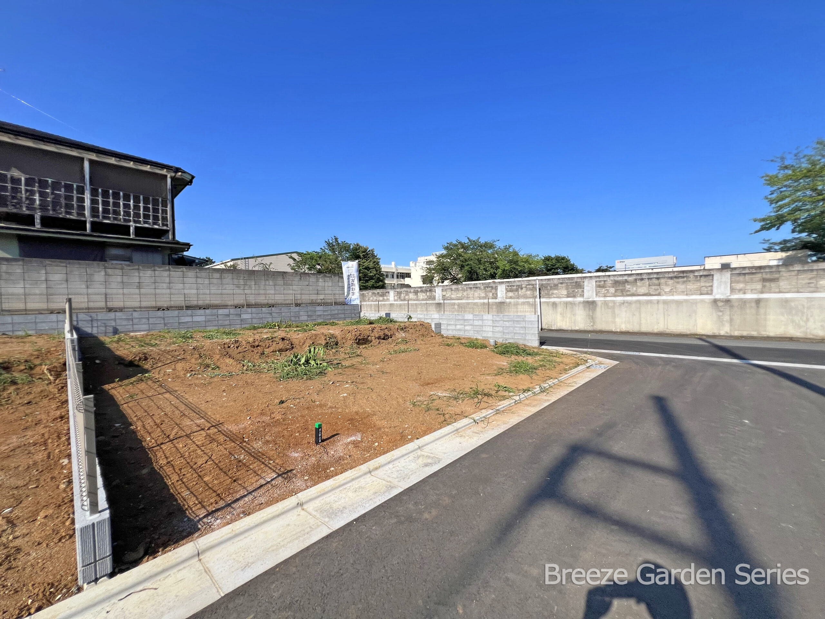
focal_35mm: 13
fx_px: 310
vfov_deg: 89.9
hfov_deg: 106.2
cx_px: 412
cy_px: 310
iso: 32
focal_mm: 1.57
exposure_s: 1/1815
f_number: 1.8
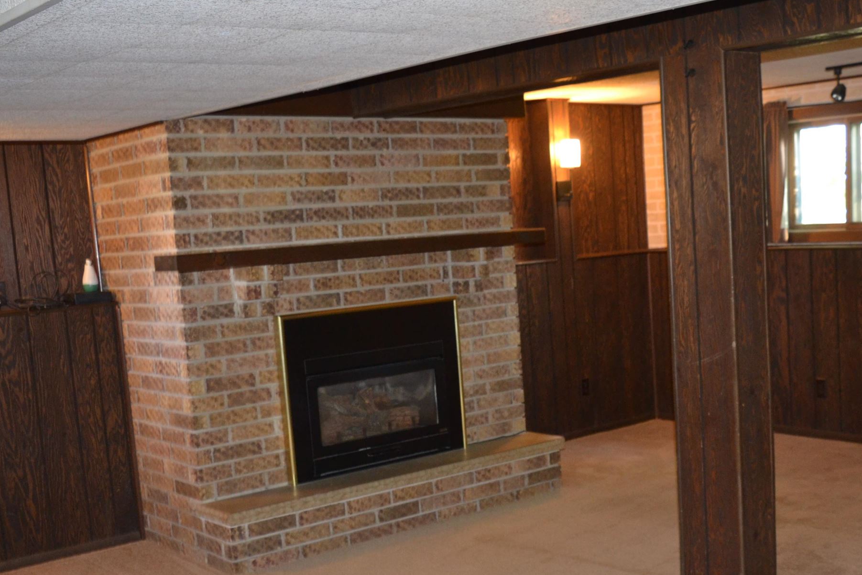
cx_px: 535
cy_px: 381
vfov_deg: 29.1
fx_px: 1101
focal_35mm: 46
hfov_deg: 42.4
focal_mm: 18
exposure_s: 1/15
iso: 800
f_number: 3.5
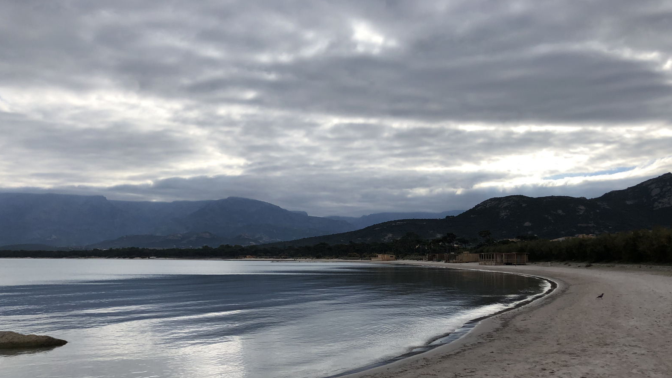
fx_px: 552
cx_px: 339
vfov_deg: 37.4
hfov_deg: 62.6
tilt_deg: +1.1
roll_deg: +0.2
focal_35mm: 31
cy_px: 249
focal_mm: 4
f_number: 1.8
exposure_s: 1/3745
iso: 25
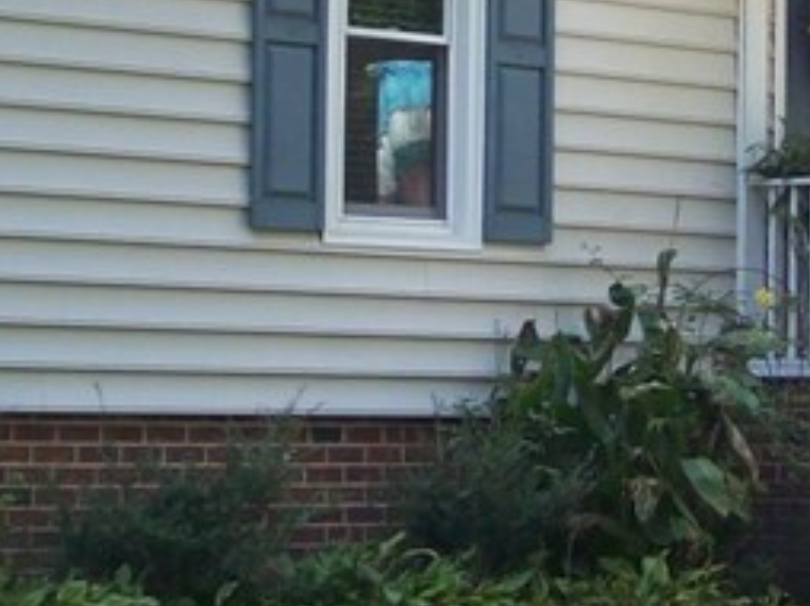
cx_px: 635
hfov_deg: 13.6
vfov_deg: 10.2
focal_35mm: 145
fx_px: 3390
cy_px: 209
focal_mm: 6
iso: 80
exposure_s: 1/84.9
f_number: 2.7
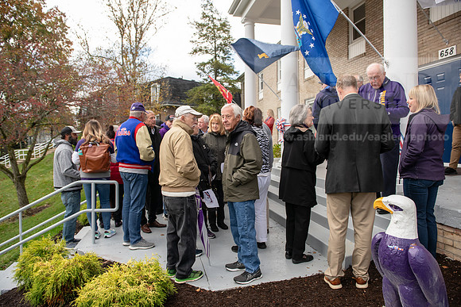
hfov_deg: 73.7
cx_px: 230
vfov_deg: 53.2
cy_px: 154
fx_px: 307
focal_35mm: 24
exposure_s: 1/250
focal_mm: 24
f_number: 4
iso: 250
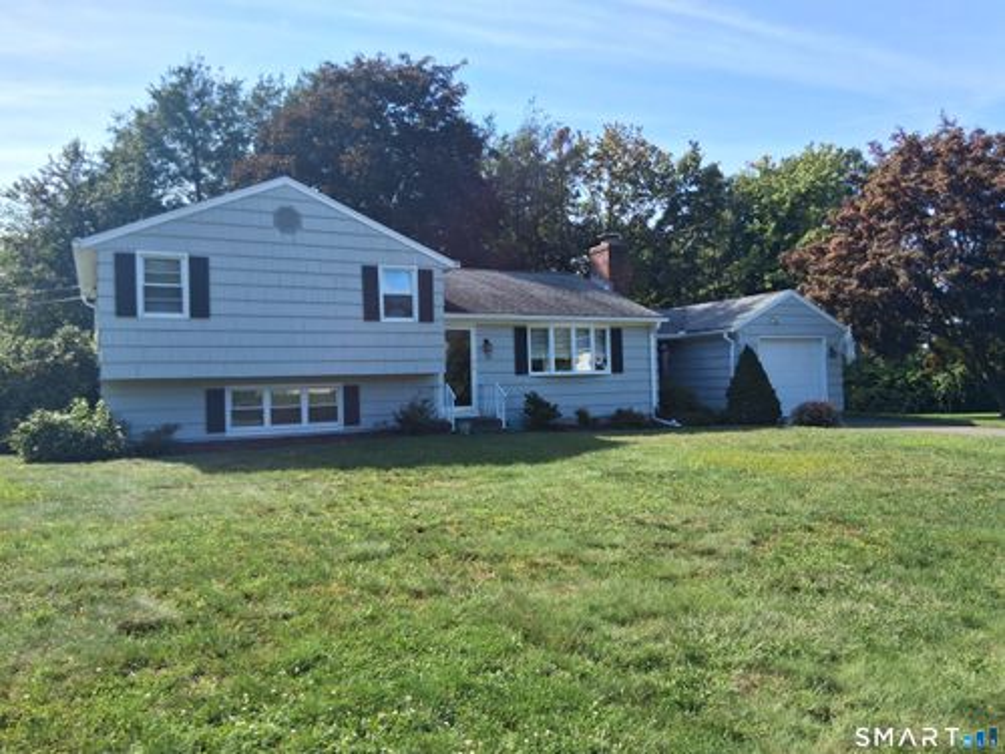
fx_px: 755
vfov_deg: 53.1
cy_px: 377
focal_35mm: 26
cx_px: 502
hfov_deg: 67.3
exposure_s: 1/596
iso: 25
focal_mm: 3.98
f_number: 1.8
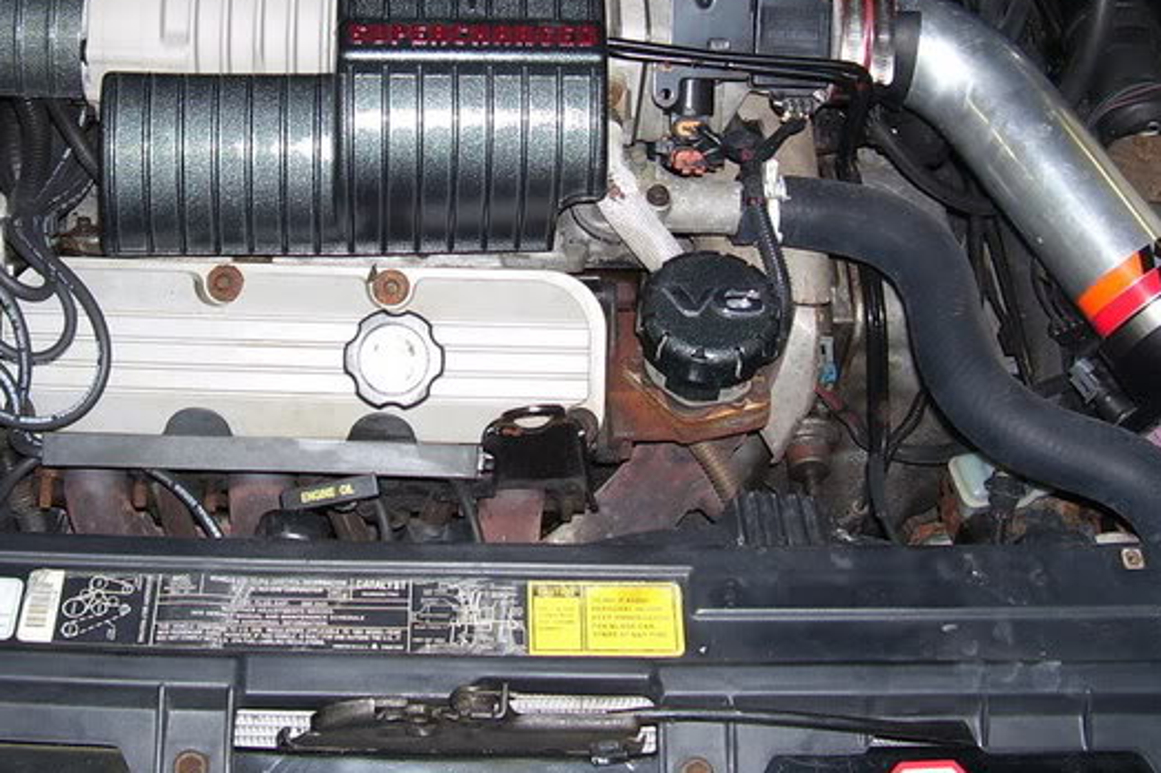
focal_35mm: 54
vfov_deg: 24.6
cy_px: 153
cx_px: 494
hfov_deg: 36.8
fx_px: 1741
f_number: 2.7
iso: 80
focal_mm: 5.6
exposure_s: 1/60
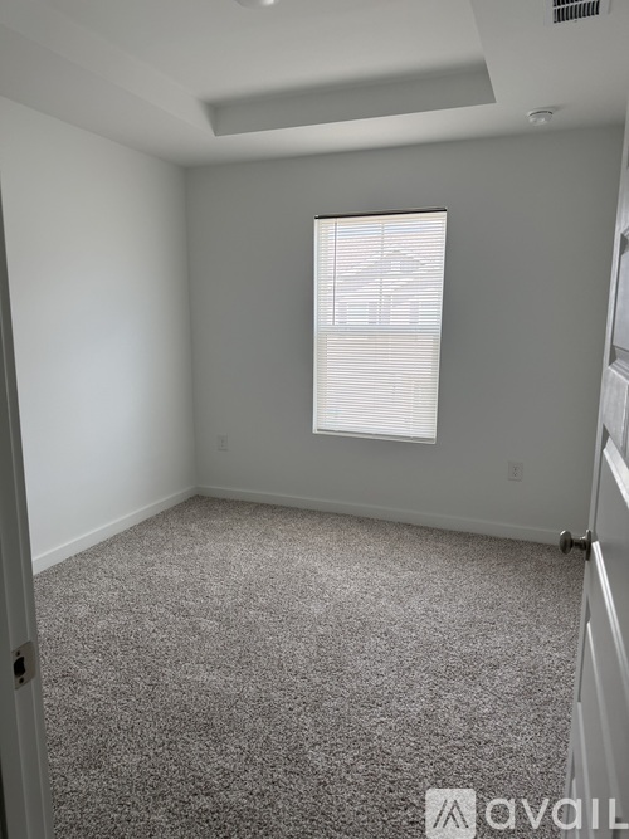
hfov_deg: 56.8
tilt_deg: -8.4
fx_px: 582
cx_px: 314
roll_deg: -0.7
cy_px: 420
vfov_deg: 71.6
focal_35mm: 24
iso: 100
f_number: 1.78
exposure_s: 1/379
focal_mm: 6.76
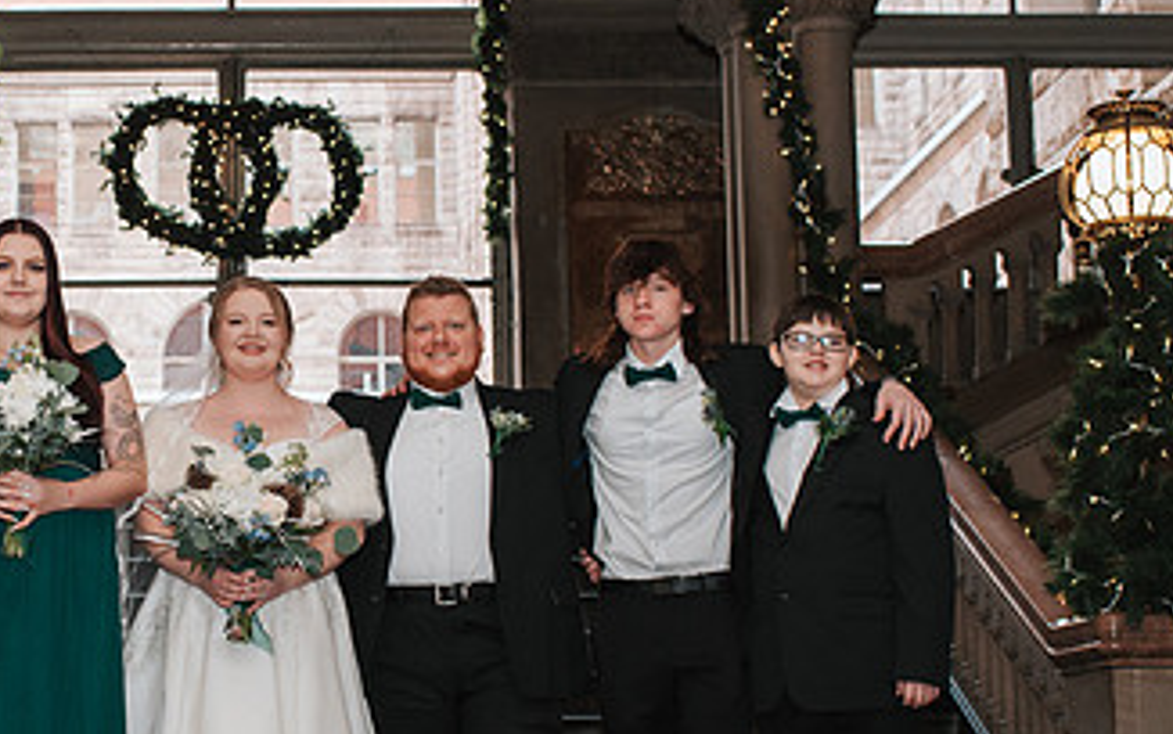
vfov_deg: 15.9
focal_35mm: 82
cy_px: 457
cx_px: 142
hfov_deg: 24.6
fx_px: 2622
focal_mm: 35
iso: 1000
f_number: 3.5
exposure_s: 1/200
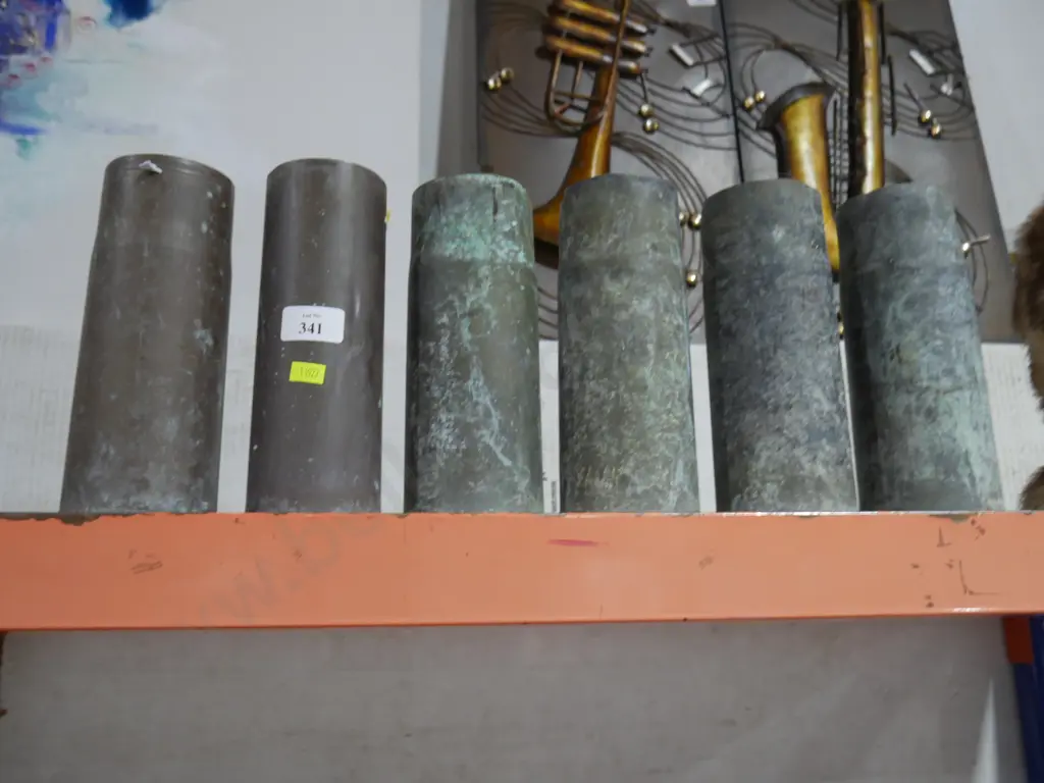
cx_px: 522
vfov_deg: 44.2
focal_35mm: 32
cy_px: 392
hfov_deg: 56.8
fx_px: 965
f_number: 3.6
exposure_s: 1/60
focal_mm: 16
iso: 640
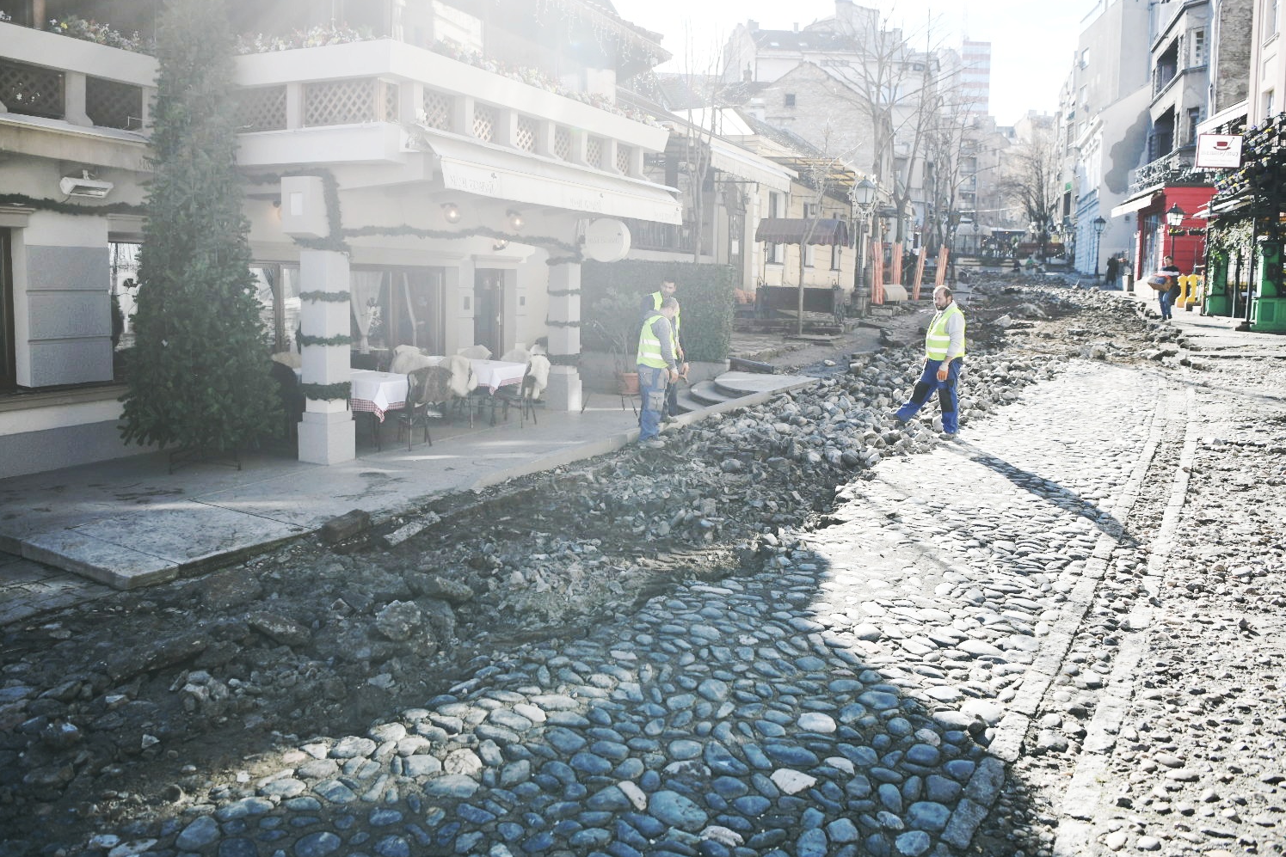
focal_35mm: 26
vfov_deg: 49.5
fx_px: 929
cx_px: 641
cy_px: 397
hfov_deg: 69.4
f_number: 3.2
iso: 640
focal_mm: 24
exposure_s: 1/5000
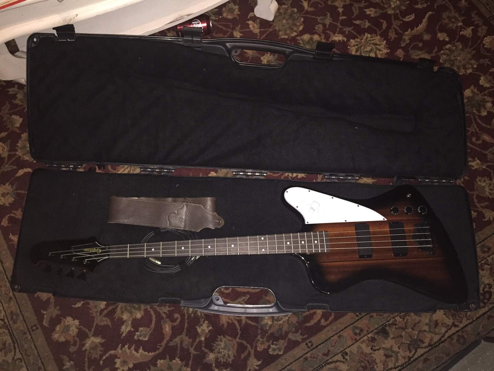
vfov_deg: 48.2
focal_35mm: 29
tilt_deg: -73.4
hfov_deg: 61.7
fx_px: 414
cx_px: 247
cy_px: 186
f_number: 2.2
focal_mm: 4.15
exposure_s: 1/16
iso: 320
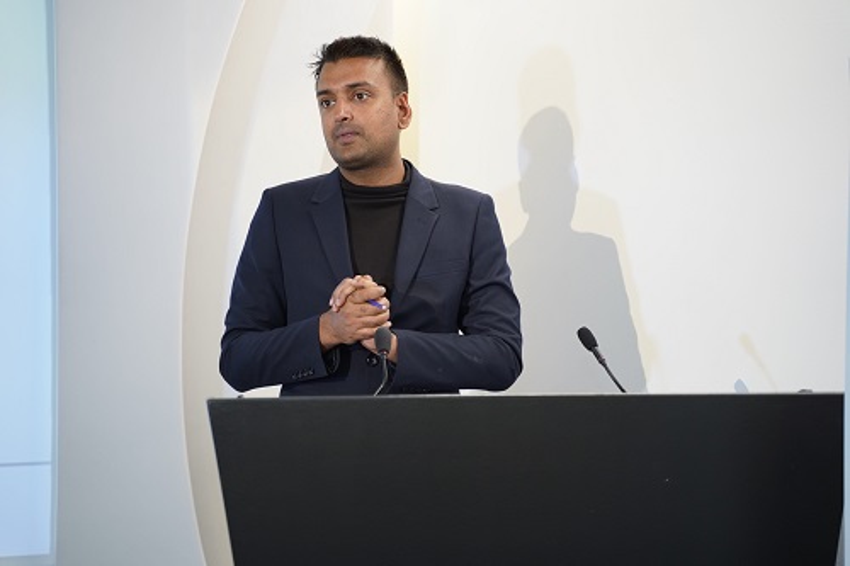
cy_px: 283
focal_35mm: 75
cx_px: 425
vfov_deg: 18.2
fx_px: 1770
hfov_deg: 27.0
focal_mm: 75
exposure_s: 1/80
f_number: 2.8
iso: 800
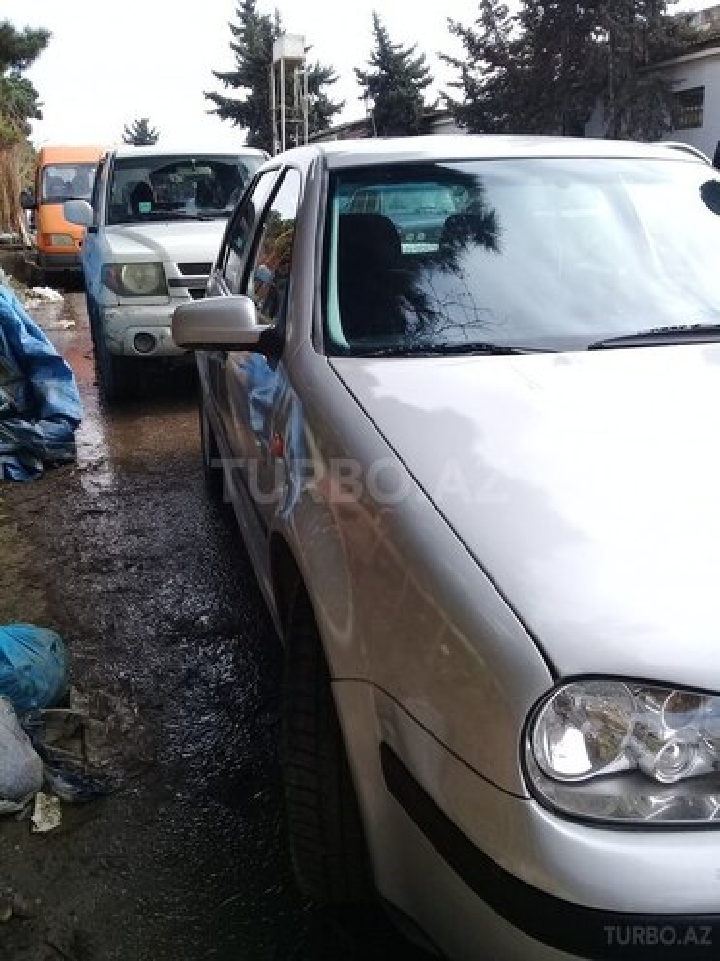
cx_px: 360
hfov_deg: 45.4
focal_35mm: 31
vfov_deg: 58.4
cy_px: 480
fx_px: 860
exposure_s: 1/280
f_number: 2.2
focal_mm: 3.3
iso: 50
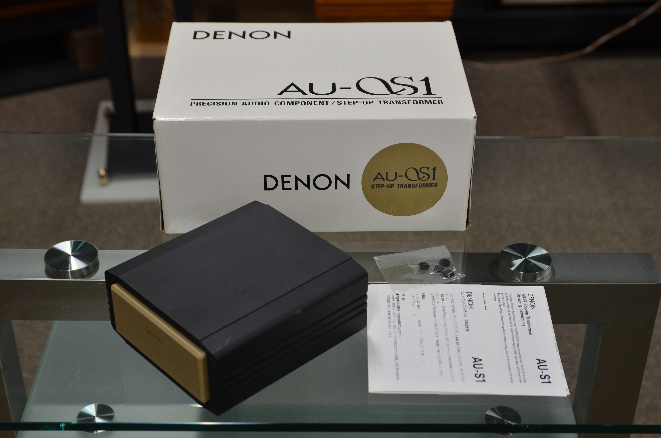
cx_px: 330
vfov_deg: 22.5
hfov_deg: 33.5
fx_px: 1099
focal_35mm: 60
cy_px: 219
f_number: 5
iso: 400
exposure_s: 1/100
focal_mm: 40
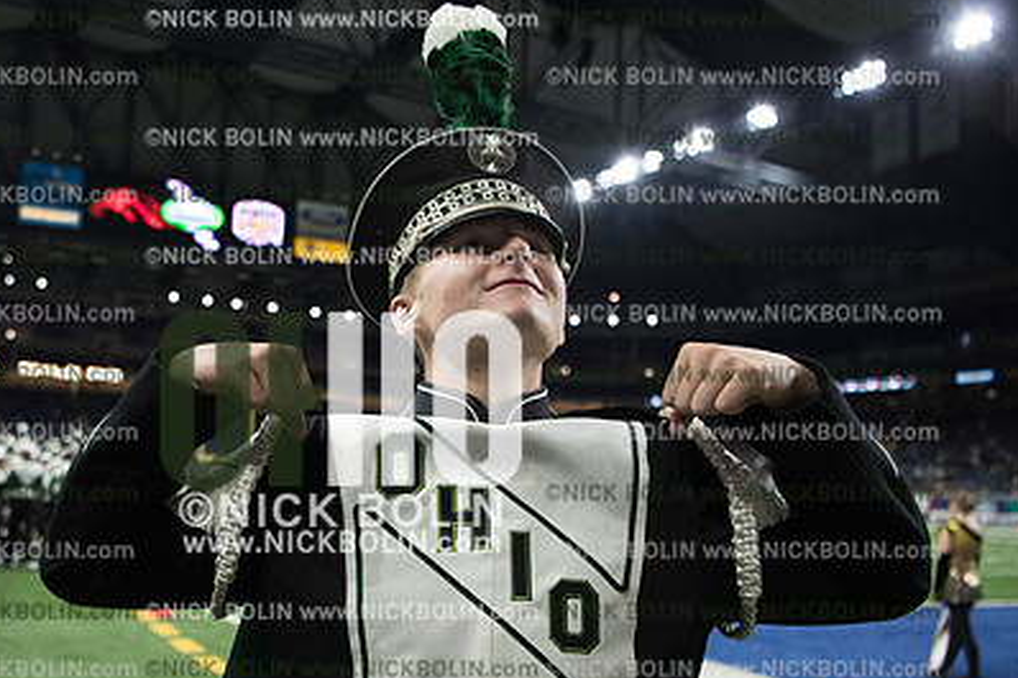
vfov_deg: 37.5
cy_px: 434
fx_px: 989
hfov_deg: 53.4
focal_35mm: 35
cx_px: 340
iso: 1250
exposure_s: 1/800
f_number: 2.8
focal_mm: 24
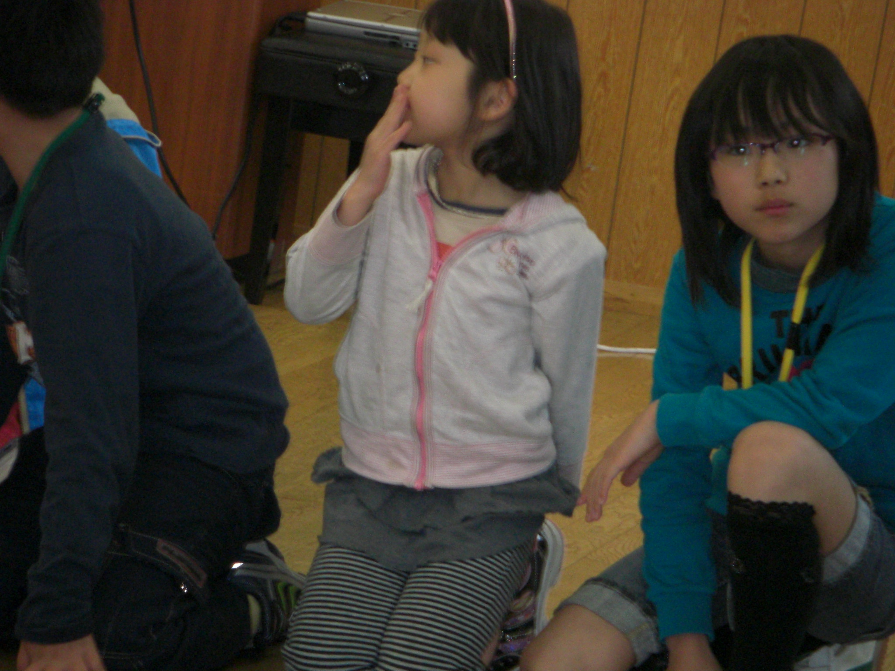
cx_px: 448
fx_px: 5430
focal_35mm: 210
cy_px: 336
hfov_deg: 9.4
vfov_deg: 7.1
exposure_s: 1/60
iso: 200
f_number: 4.7
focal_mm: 34.7
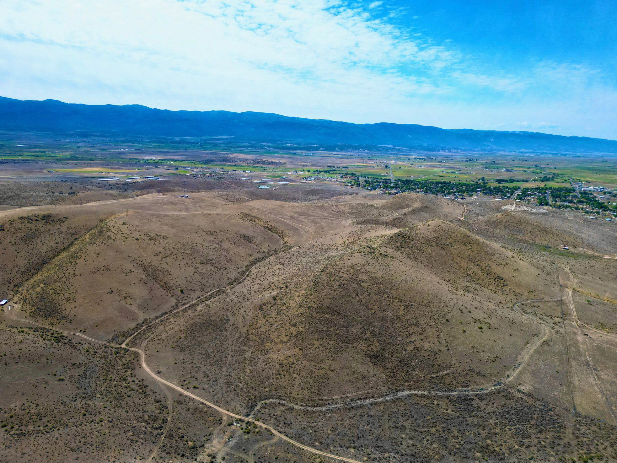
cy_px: 224
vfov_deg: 54.9
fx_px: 446
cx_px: 301
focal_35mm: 25
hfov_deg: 69.4
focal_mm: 6.72
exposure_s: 1/4000
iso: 110
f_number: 1.7
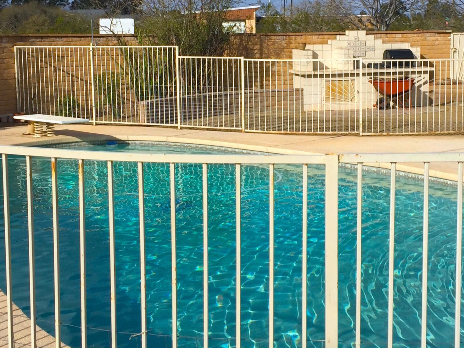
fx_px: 791
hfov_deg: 32.6
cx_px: 283
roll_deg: +0.4
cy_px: 119
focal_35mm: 59
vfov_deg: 24.7
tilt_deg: -6.2
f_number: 2.2
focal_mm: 4.15
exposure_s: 1/4405
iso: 32
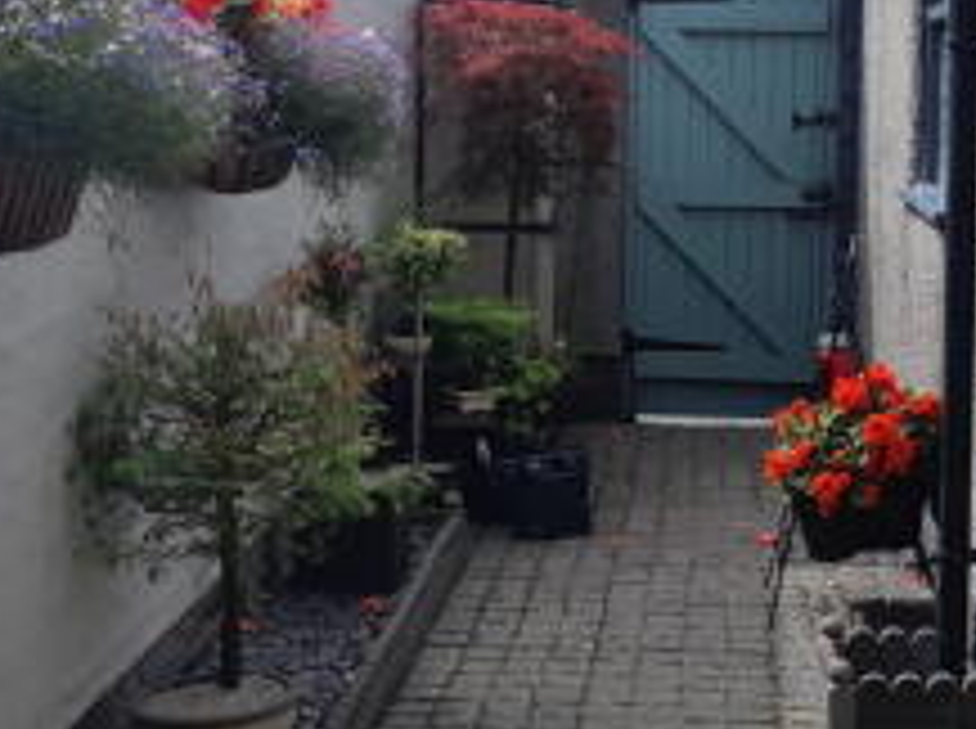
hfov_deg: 27.8
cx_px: 591
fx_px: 1970
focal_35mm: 70
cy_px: 245
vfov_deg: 20.9
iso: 40
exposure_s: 1/1616
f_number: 1.7
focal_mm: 3.93
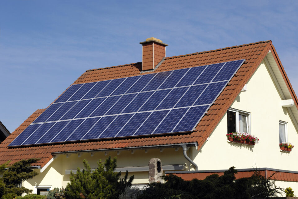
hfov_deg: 27.0
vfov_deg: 18.2
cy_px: 100
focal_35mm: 75
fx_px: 621
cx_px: 149
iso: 100
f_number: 7.6
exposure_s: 1/400
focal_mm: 50
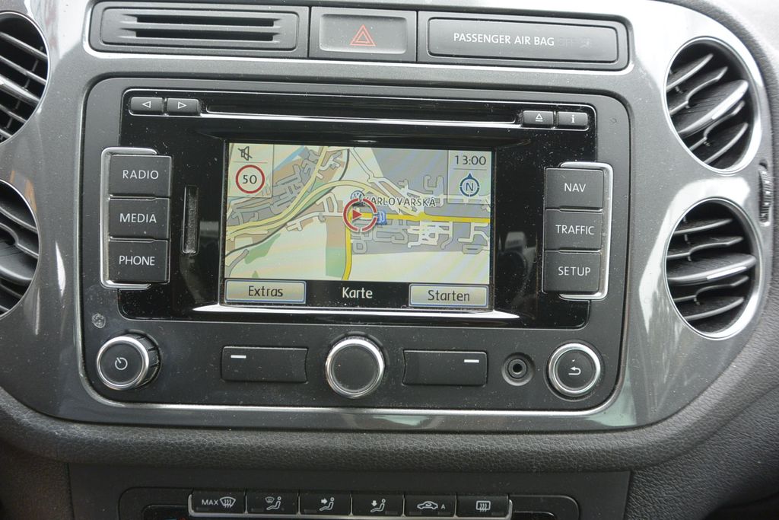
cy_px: 260
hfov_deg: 67.4
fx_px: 584
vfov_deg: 47.9
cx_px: 390
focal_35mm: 27
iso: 200
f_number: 3.5
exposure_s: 1/160
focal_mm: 10
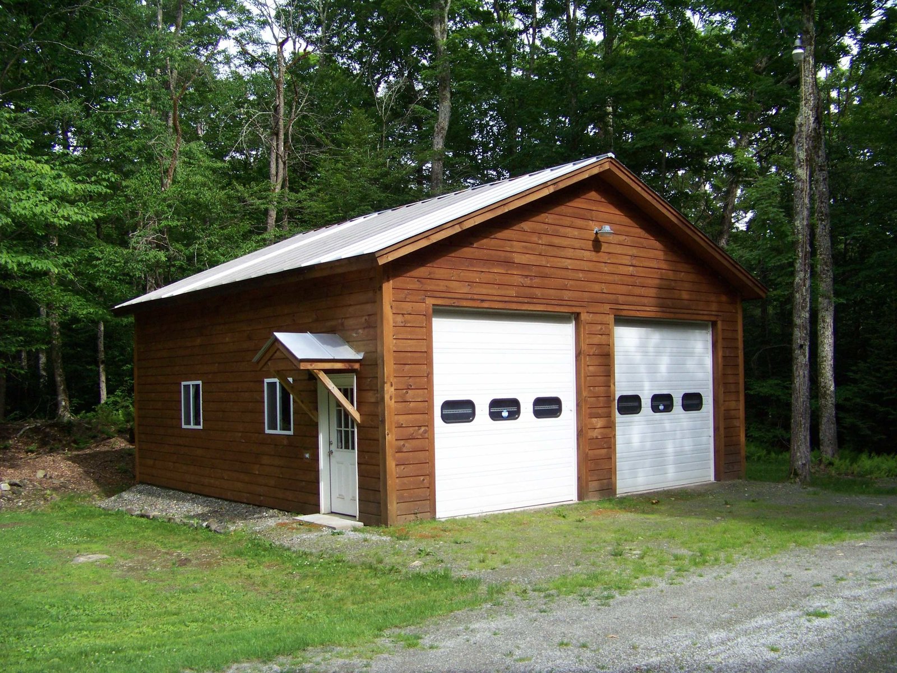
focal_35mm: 36
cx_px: 448
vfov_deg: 39.7
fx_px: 933
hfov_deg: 51.4
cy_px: 336
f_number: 2.8
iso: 69
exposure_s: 1/400
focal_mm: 5.85
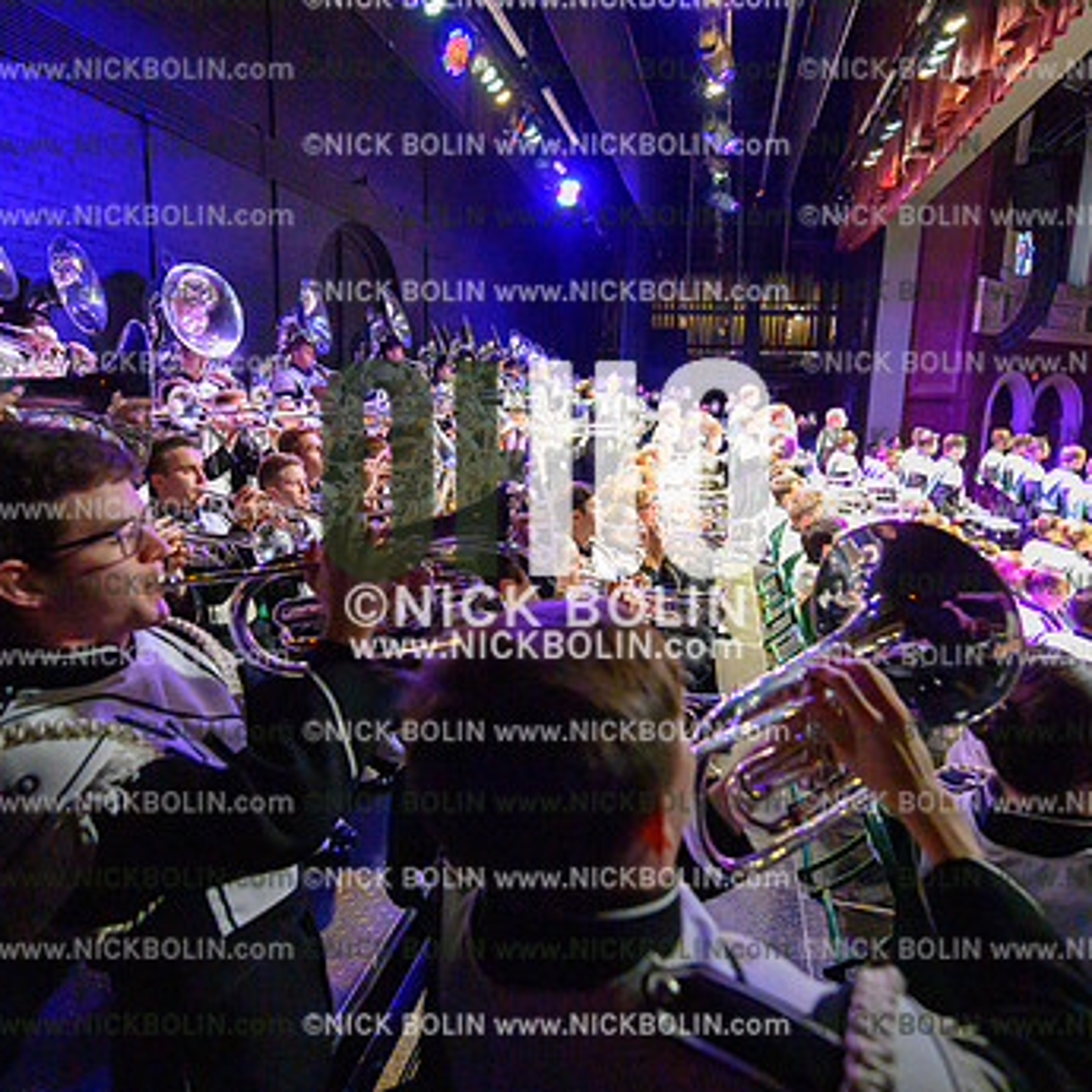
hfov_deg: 74.8
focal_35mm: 20
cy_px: 511
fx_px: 714
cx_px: 544
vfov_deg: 74.7
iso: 25600
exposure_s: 1/640
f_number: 2.8
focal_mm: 14
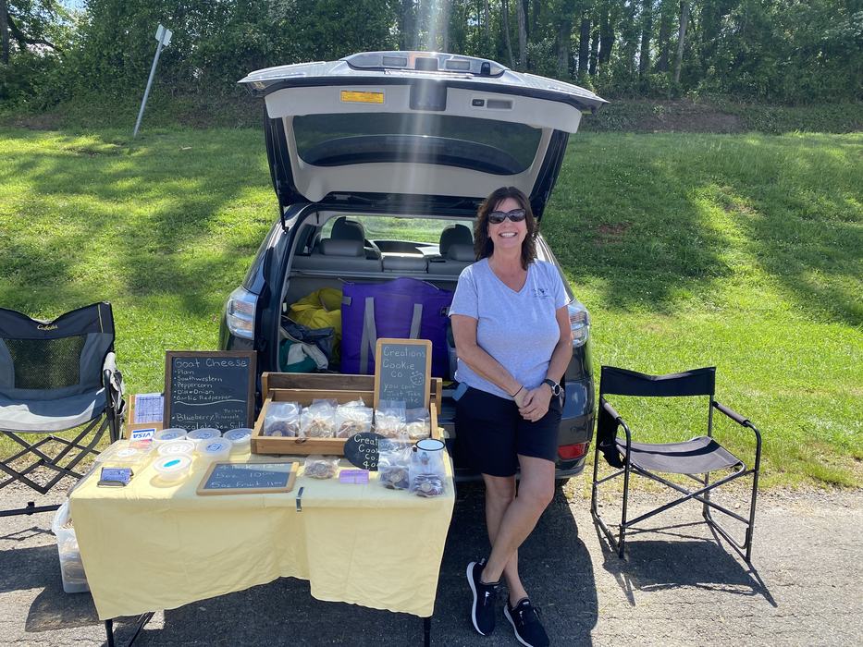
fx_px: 648
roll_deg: -2.7
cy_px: 324
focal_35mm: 26
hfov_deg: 67.3
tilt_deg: -11.0
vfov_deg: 53.1
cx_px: 432
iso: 32
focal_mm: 4.25
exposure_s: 1/864
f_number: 1.8
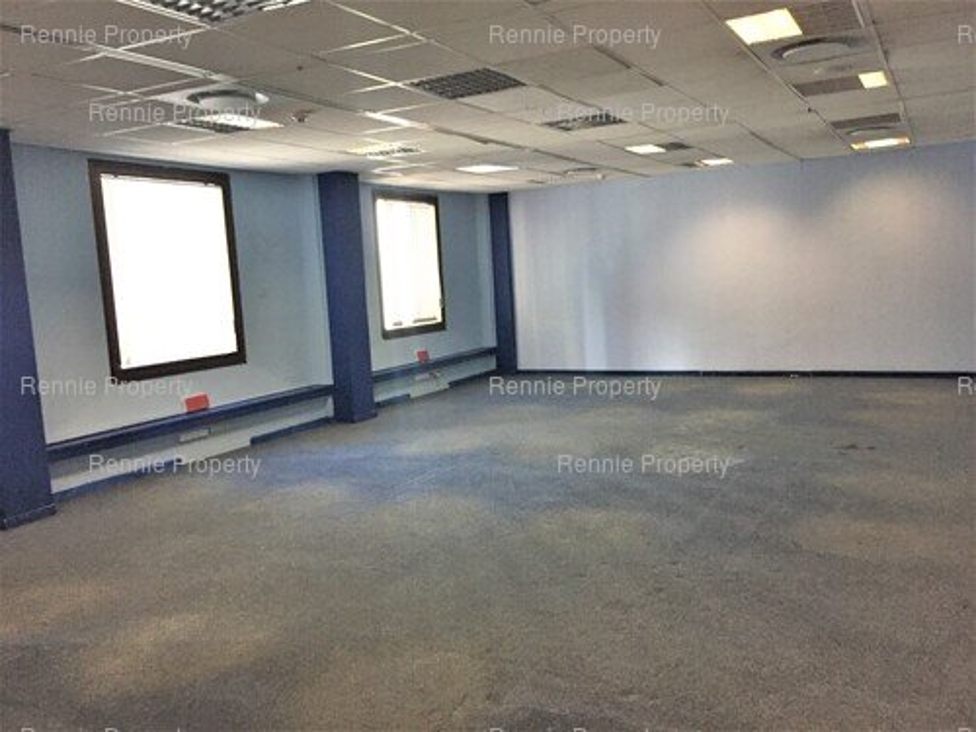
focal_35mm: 29
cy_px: 366
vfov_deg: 48.2
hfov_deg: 61.7
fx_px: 818
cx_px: 488
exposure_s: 1/33
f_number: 2.2
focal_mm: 4.15
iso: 250
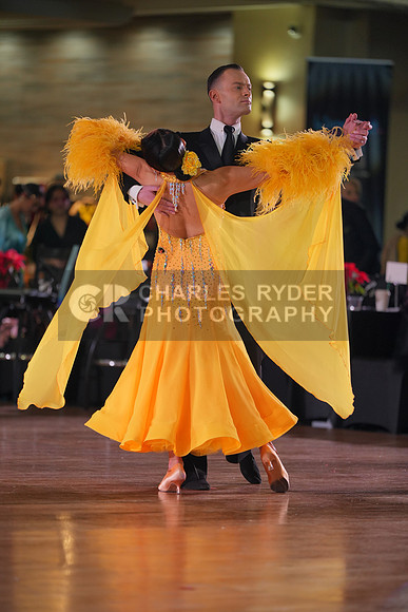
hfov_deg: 6.9
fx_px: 3398
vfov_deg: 10.3
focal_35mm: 200
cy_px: 306
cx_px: 204
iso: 1000
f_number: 2.8
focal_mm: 200
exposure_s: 1/500
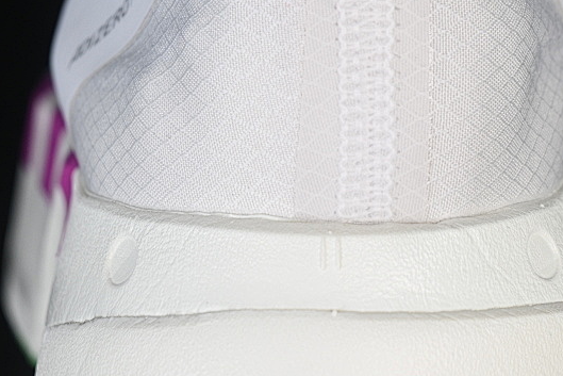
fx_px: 2393
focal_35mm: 153
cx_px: 334
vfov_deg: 9.0
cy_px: 79
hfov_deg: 13.4
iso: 160
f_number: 7.1
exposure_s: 1/80
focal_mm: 50
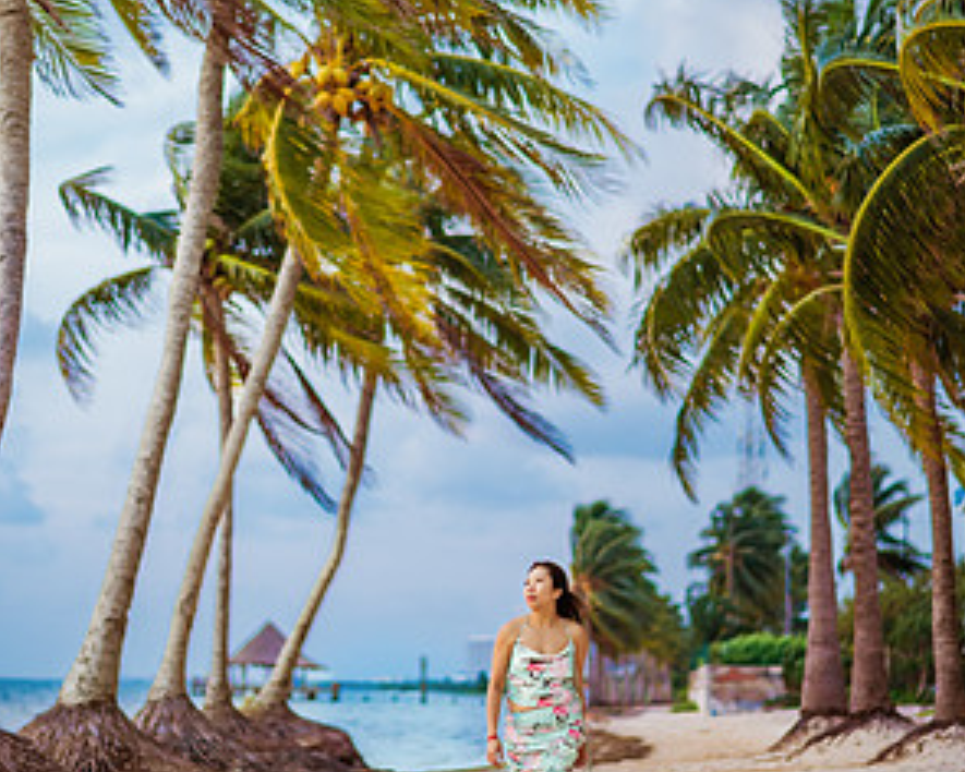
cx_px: 487
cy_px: 347
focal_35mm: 83
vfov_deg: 18.5
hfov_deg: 23.0
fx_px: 2371
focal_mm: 58
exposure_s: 1/5000
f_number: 1.8
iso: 640
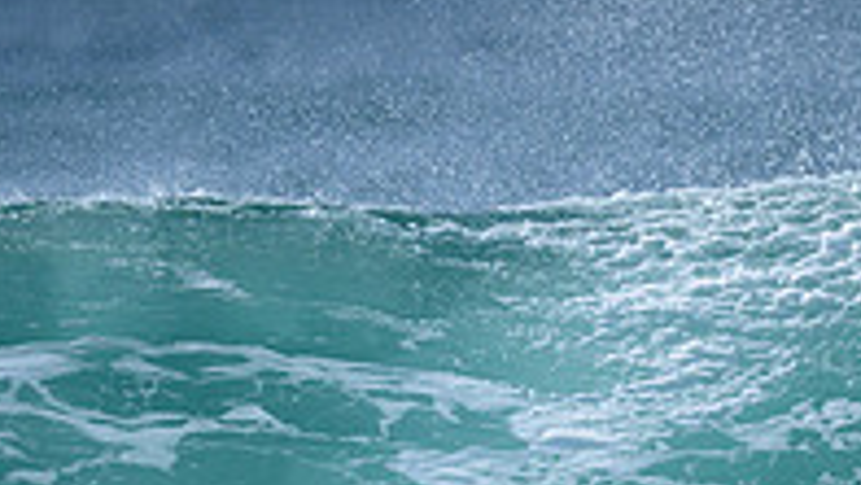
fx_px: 57807
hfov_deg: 0.9
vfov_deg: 0.5
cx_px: 638
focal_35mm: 2531
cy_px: 614
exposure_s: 1/2000
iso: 180
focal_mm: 800
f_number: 6.3
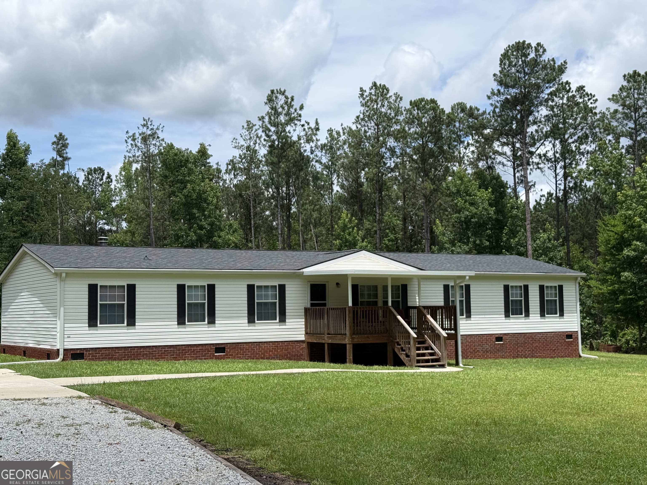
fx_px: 897
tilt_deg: +5.2
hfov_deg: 39.7
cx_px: 324
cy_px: 242
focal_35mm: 48
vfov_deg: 30.3
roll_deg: +0.9
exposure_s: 1/3891
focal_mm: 6.76
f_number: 1.78
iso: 100
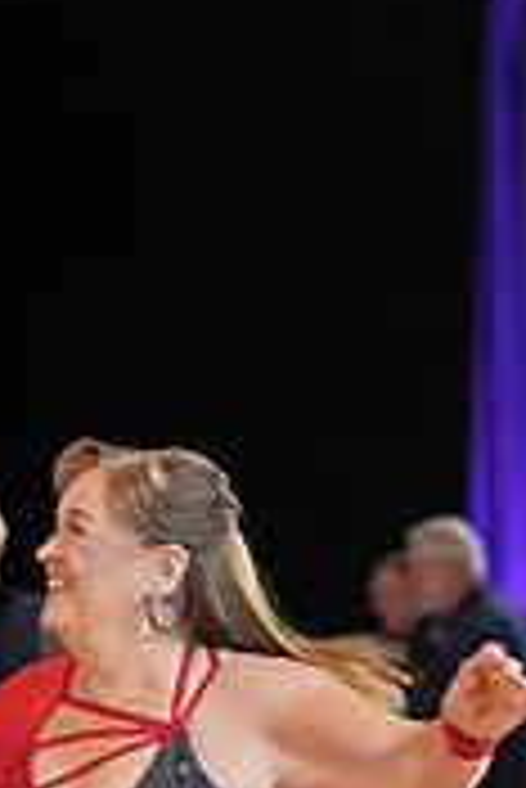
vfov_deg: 8.2
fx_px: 5424
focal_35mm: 248
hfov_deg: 5.5
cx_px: -254
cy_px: 986
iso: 2500
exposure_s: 1/500
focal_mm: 75
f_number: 3.2
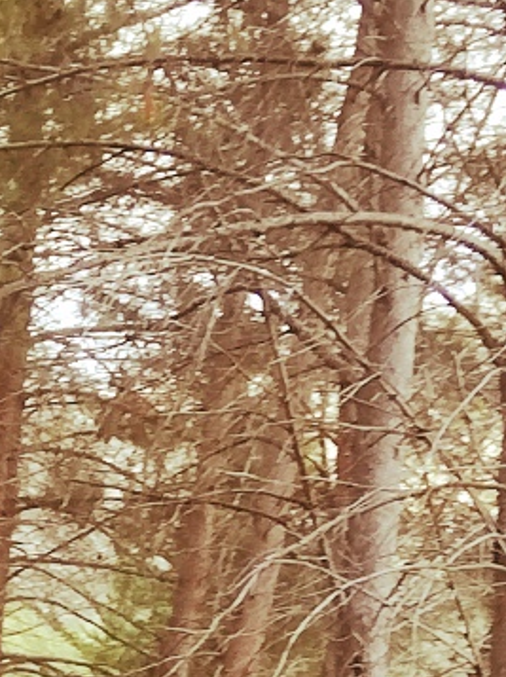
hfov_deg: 8.7
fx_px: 3280
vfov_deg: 11.2
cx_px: -154
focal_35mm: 168
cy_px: 1079
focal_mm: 3.81
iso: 50
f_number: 2.2
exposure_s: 1/50
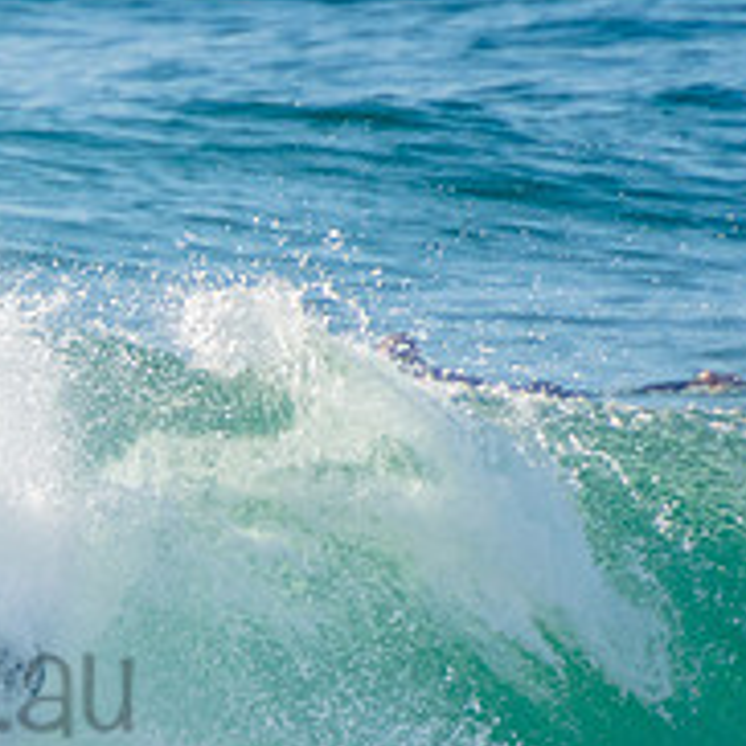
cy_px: 637
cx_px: -299
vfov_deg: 1.1
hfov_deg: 1.1
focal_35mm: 1625
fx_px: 39621
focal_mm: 400
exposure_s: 1/1250
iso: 280
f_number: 5.6
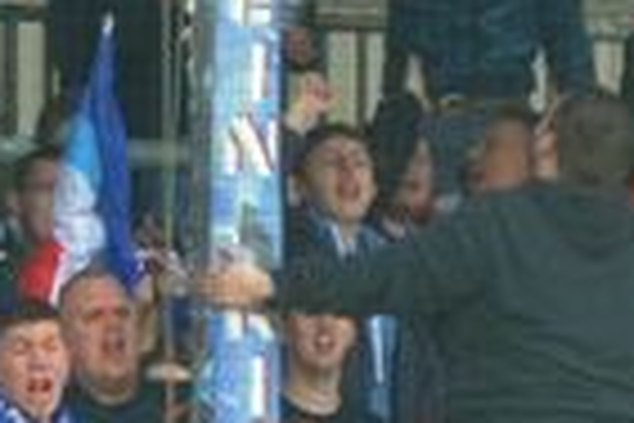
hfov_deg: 1.7
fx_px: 21361
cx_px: 760
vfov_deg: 1.1
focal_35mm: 1213
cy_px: 162
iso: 560
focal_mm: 200
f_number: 4
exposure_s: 1/1000
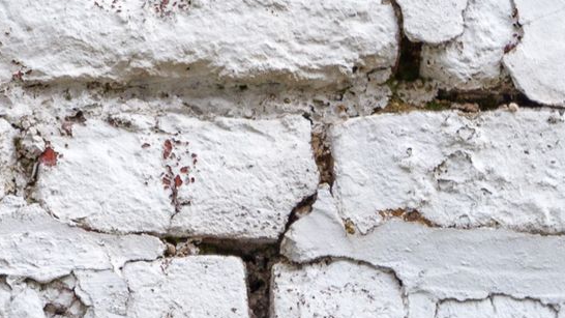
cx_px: -304
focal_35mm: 299
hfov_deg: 7.1
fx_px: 4479
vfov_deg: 4.0
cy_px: 410
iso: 100
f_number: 8
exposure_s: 1/80
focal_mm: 36
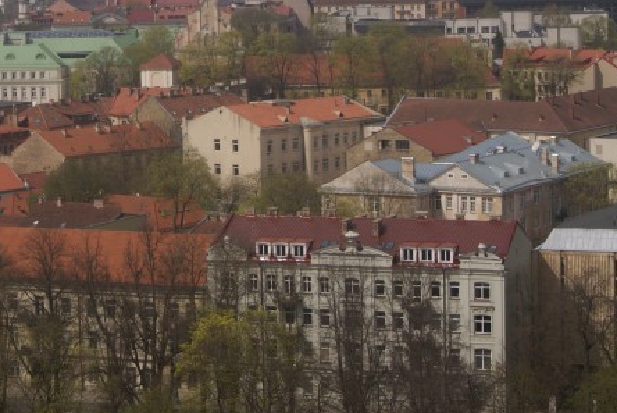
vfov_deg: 11.3
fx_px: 2078
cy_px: 77
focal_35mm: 121
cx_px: 82
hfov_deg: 16.7
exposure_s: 1/100
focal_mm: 35
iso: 100
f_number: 13
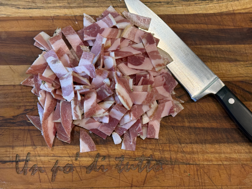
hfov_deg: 39.7
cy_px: 94
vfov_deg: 30.3
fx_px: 349
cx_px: 126
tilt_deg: -84.8
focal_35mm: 48
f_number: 1.78
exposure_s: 1/120
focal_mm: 6.76
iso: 125
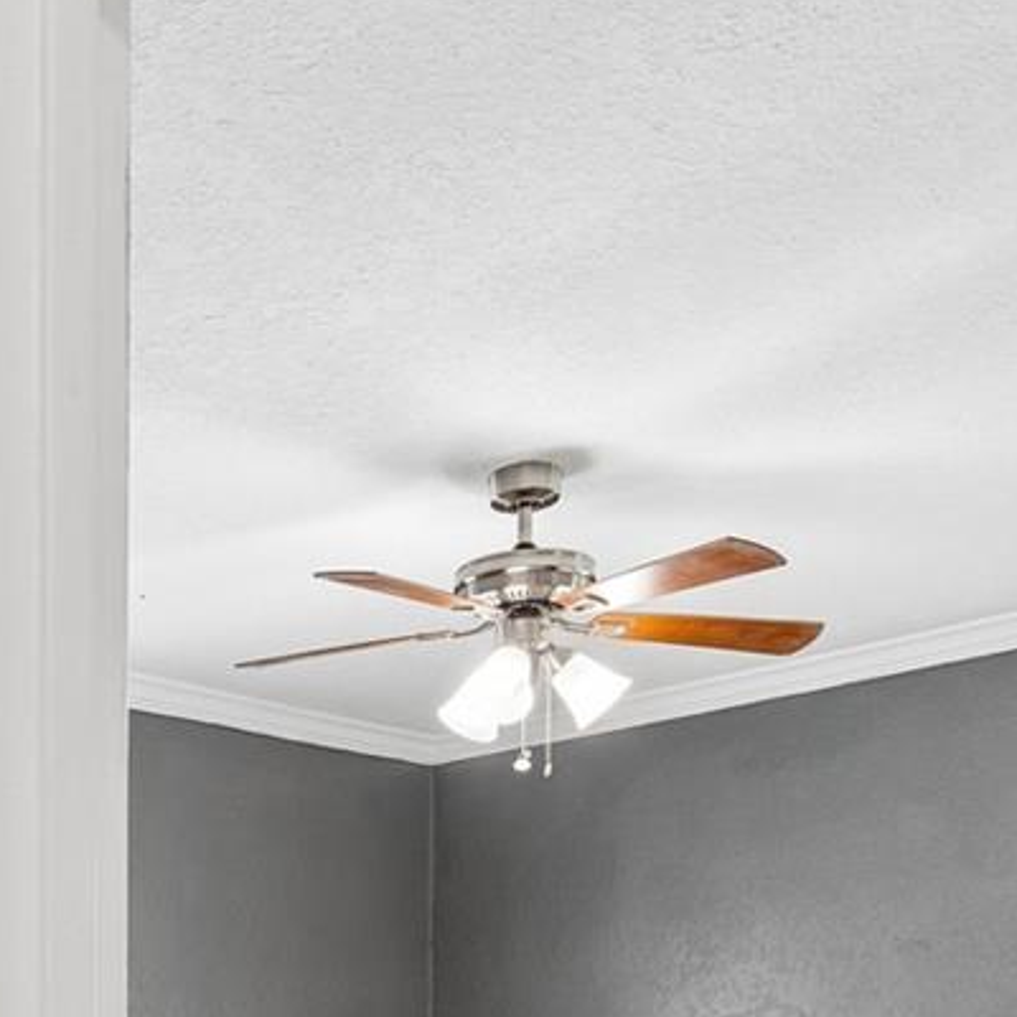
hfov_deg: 29.8
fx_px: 1695
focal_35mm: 51
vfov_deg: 30.0
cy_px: 1116
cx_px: -119
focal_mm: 10
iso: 100
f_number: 7.1
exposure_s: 1/2
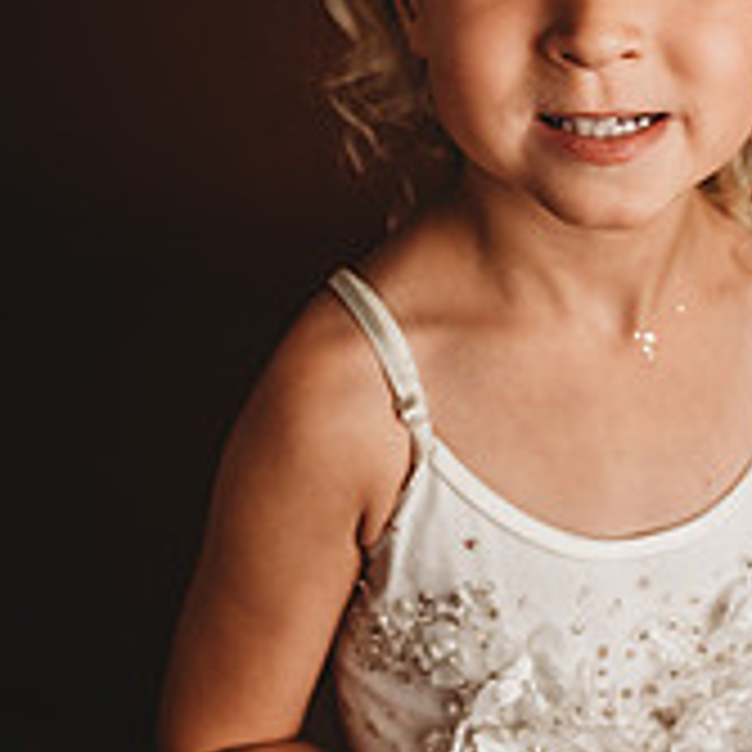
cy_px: -45
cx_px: 518
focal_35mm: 55
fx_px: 1352
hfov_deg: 30.8
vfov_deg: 28.6
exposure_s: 1/160
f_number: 3.2
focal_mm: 24
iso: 100
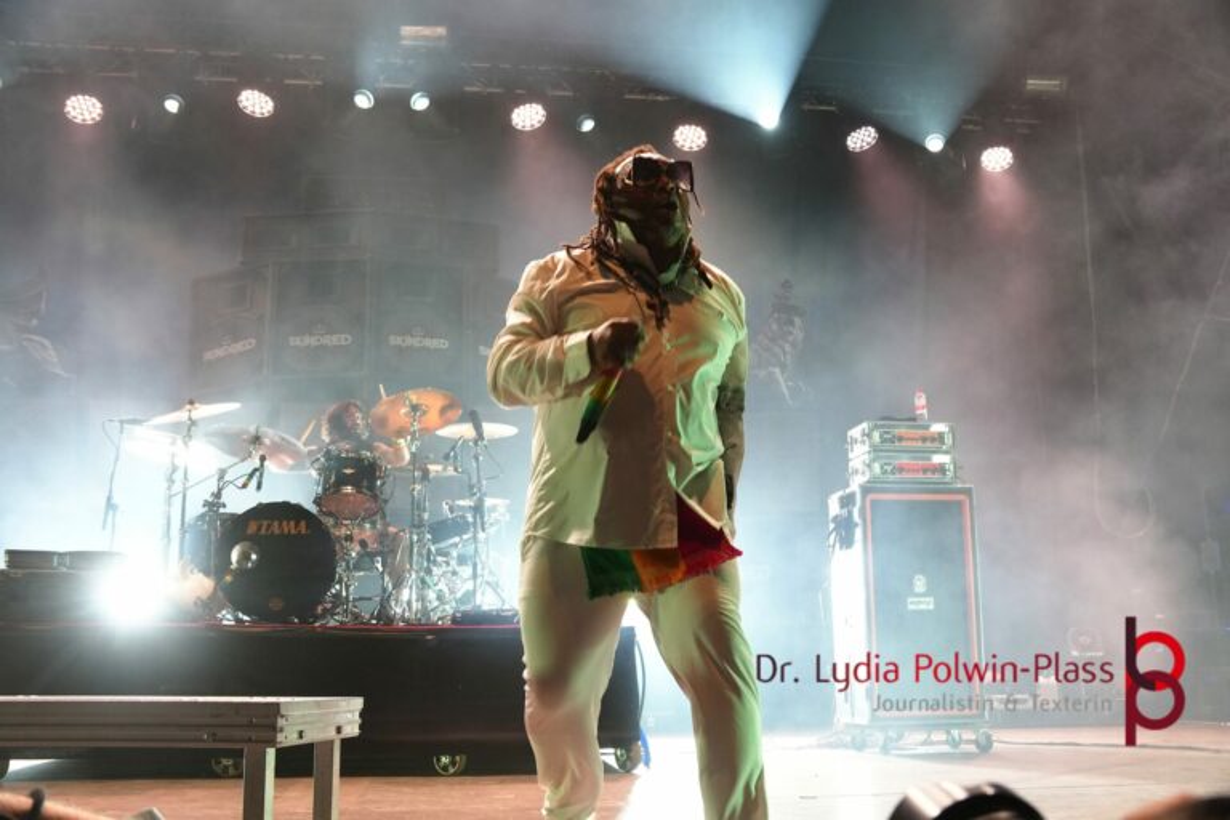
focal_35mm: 34
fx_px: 1179
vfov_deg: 38.4
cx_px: 615
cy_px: 410
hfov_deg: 55.1
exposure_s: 1/160
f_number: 4
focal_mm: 23
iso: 2500
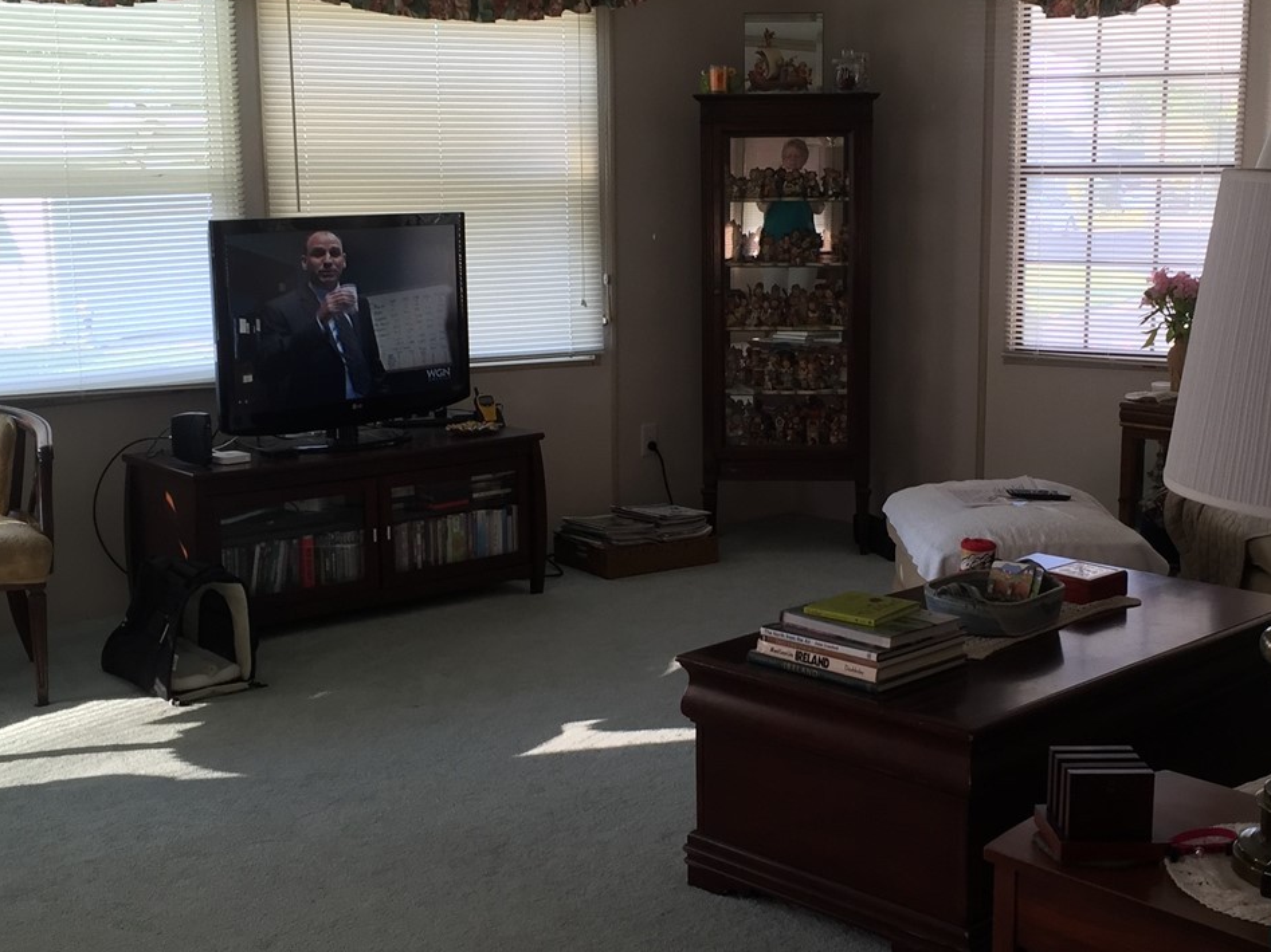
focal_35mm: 49
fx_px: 1799
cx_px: 705
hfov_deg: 38.9
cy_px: 469
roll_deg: +0.5
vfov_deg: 29.7
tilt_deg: -10.1
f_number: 2.2
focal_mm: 4.15
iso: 40
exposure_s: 1/40
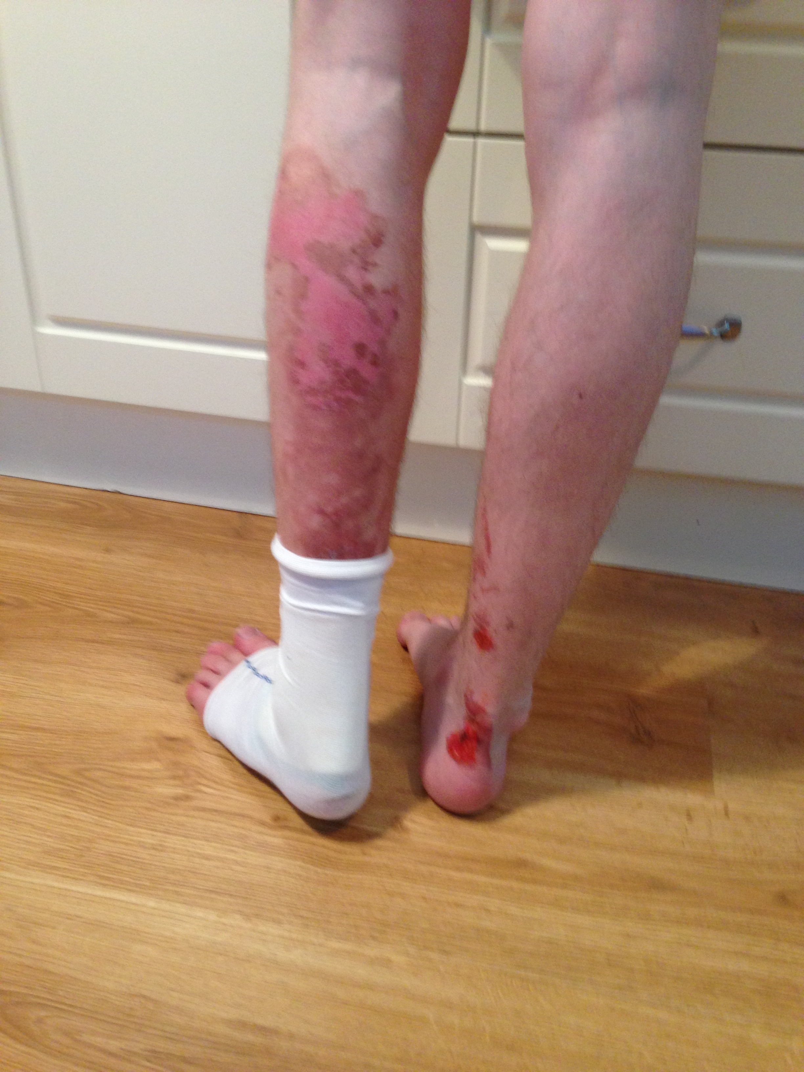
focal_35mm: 33
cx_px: 402
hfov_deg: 42.9
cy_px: 536
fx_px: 1022
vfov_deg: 55.4
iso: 160
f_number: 2.4
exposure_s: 1/20
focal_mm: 4.12
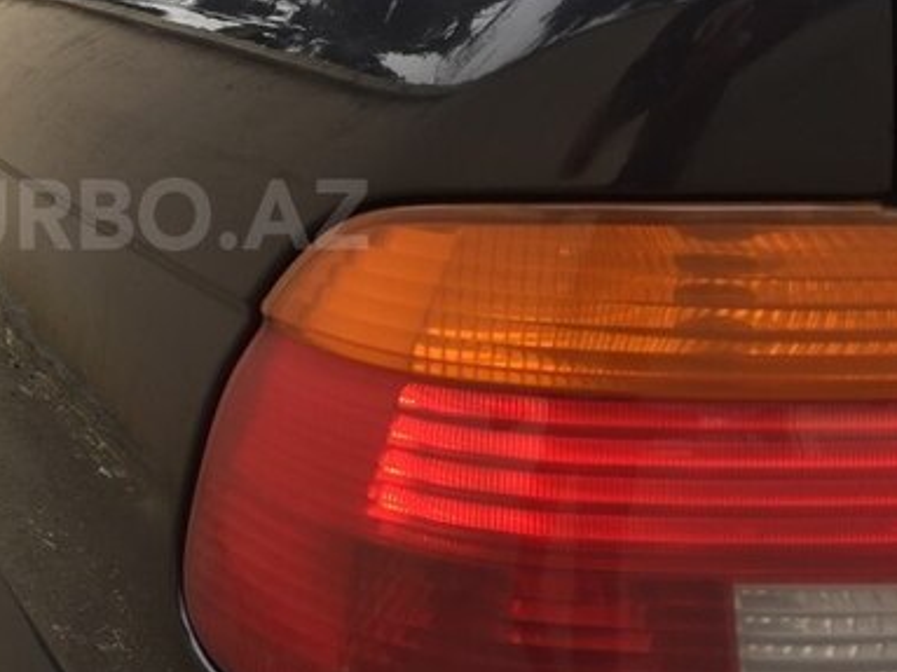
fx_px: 1295
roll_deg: -0.1
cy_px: 214
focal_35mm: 50
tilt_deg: -14.9
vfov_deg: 28.9
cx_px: 129
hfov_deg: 36.4
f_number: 2.2
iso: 32
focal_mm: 4.15
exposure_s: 1/247
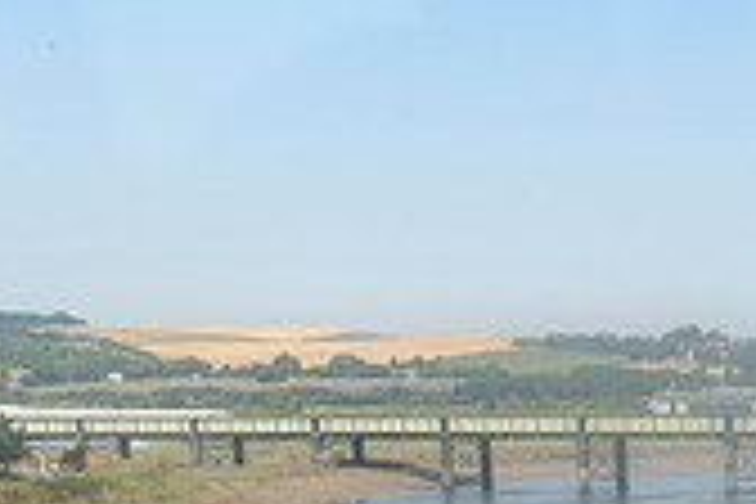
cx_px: 979
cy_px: 866
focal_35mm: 113
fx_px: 2373
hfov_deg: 17.1
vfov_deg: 11.4
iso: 64
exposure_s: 1/250
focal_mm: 32
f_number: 5
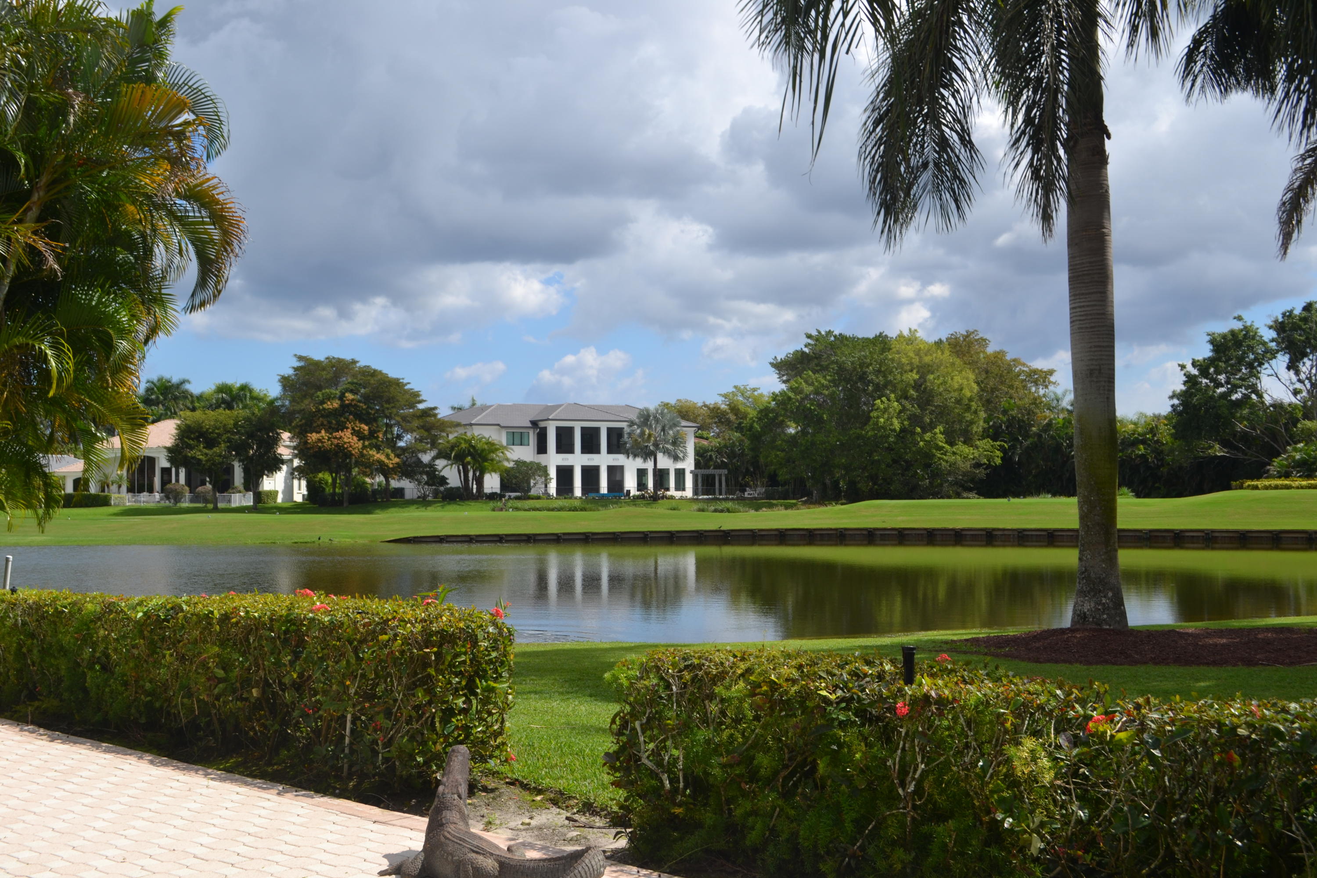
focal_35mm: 36
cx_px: 658
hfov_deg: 53.1
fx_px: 1317
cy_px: 439
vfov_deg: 36.9
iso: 100
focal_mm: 24
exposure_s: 1/250
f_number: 7.1
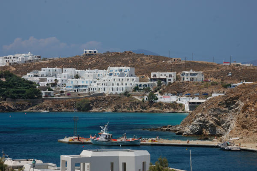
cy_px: 86
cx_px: 128
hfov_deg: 12.5
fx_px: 1177
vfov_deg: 8.3
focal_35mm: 165
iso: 200
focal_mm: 110
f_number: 11
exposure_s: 1/125
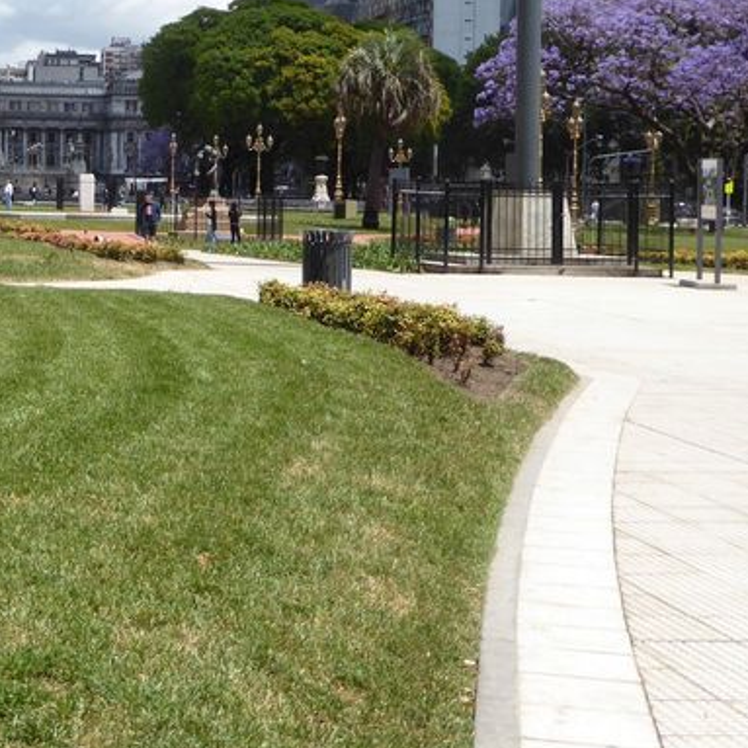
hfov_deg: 19.9
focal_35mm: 85
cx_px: 43
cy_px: 195
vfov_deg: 20.3
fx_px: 2078
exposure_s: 1/640
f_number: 3.9
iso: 80
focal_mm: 7.8
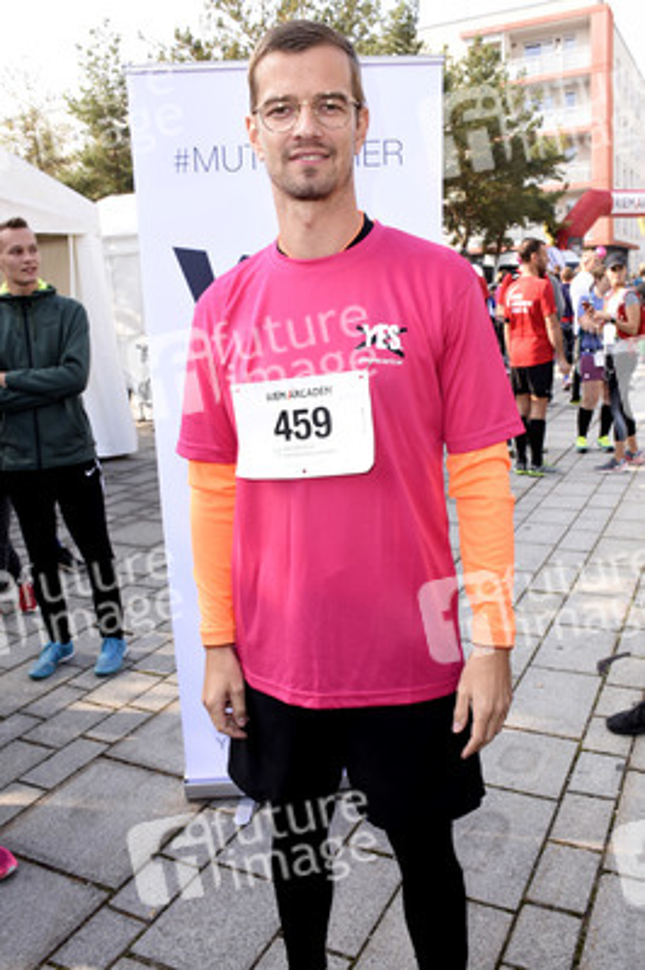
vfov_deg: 62.0
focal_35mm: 30
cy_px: 485
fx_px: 808
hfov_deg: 43.5
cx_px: 322
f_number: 8
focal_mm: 20
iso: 320
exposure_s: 1/160
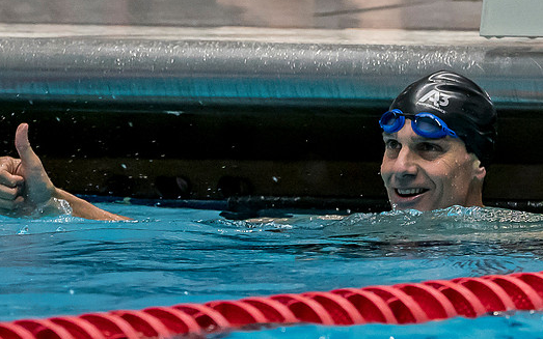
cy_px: 176
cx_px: 536
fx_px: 17908
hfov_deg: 1.7
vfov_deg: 1.1
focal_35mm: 1210
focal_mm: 200
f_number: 2.8
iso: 2500
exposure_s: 1/800
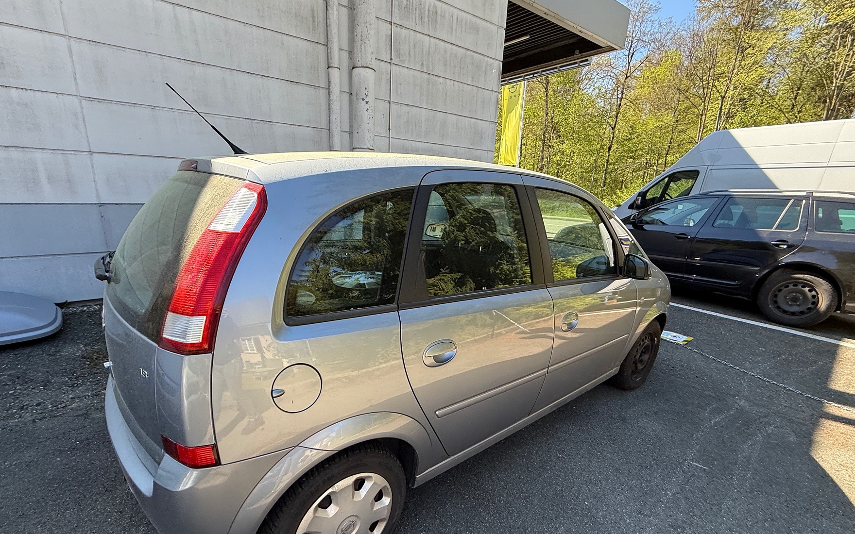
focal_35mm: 17
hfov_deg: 94.3
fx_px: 396
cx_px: 407
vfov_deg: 67.5
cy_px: 315
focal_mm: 2.22
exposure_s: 1/376
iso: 64
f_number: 2.2
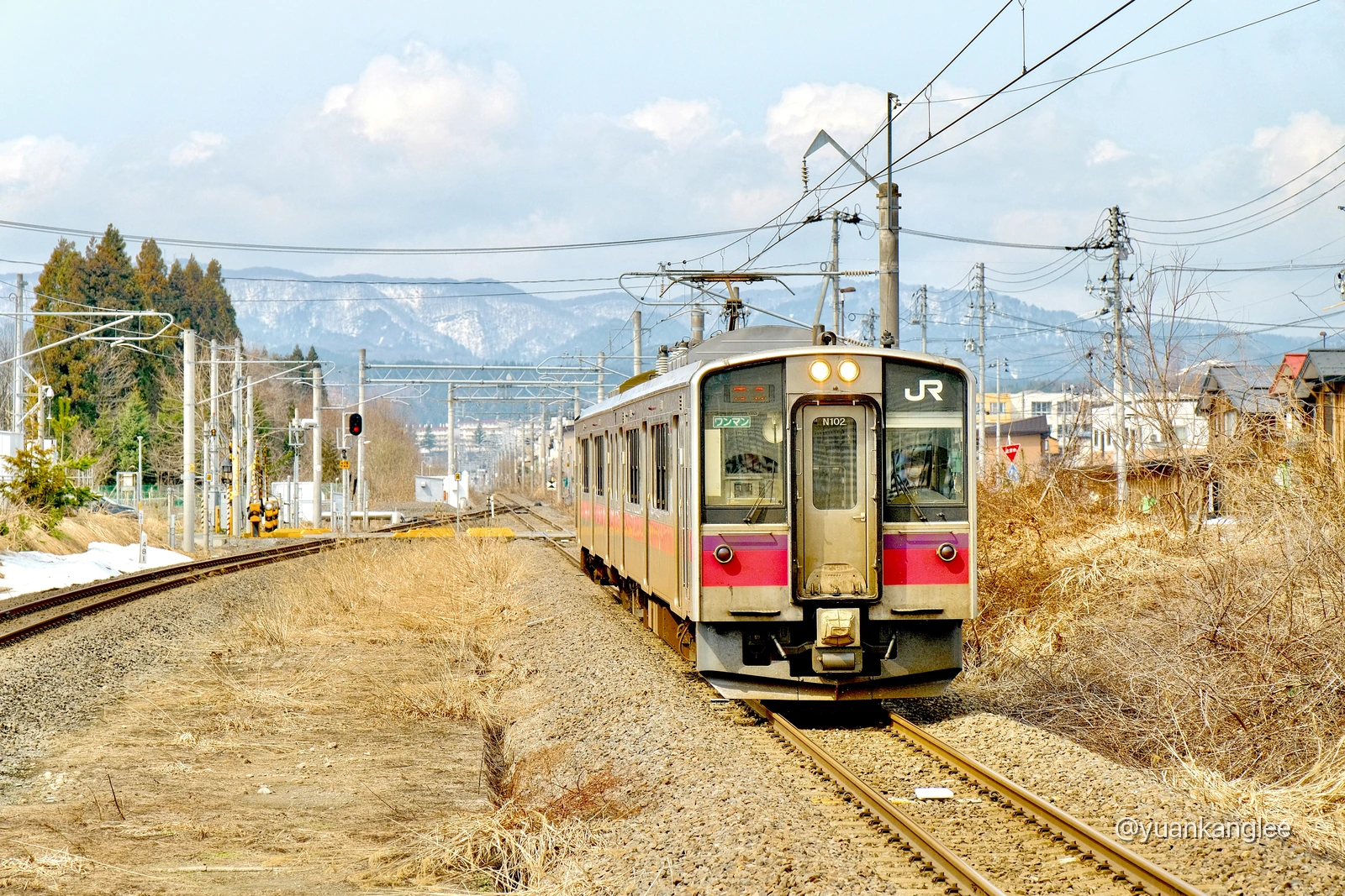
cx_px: 672
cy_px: 448
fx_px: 3923
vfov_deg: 13.0
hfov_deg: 19.5
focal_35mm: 105
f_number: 4
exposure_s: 1/3200
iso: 640
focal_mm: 70
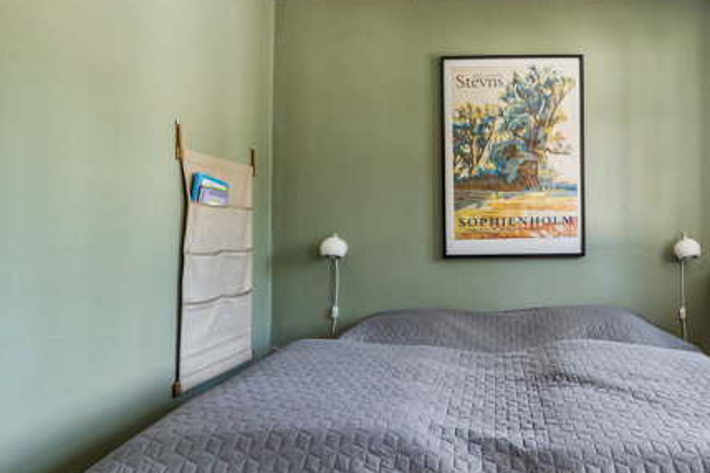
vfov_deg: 46.4
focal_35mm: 28
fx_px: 552
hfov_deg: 62.1
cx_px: 525
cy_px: 234
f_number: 8
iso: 200
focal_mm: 10
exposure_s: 1/6
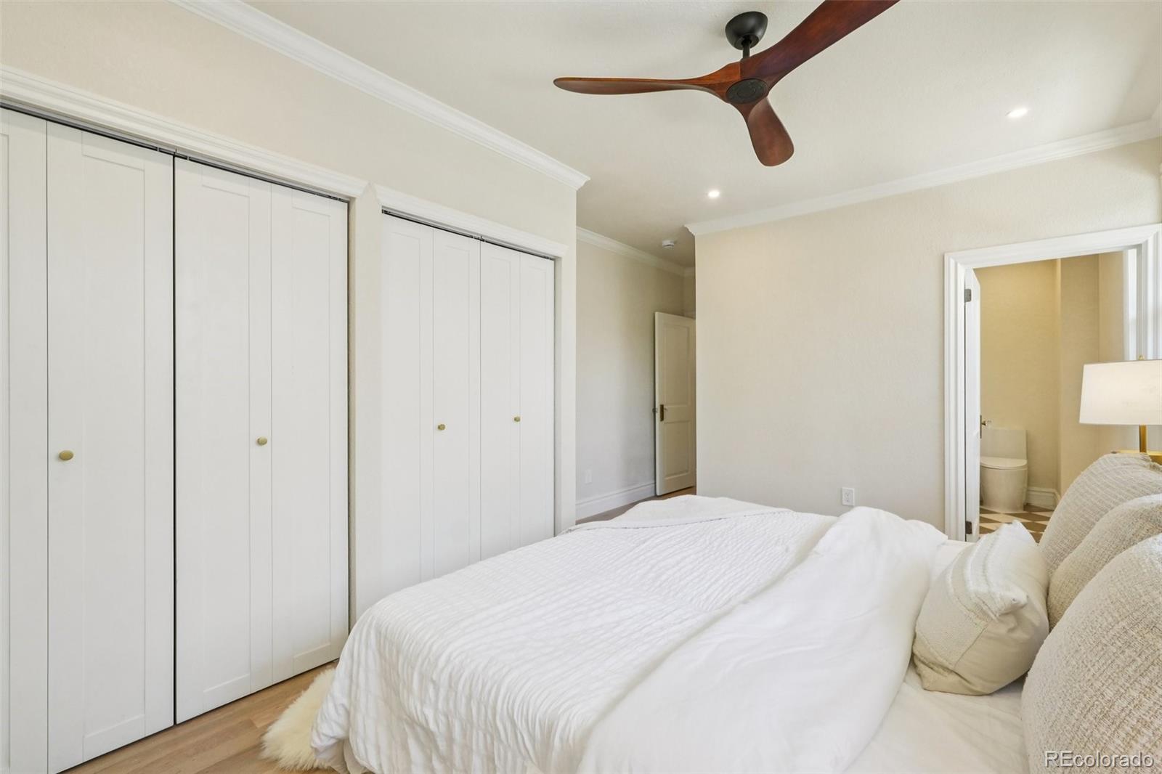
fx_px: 484
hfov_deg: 100.4
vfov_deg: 77.3
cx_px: 581
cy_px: 387
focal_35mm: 15
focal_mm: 10
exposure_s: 1/30
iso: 800
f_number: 8
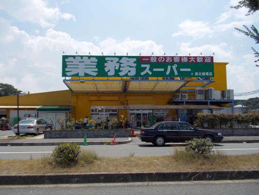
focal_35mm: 29
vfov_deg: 48.2
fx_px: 217
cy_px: 98
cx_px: 130
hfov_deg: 61.6
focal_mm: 4.1
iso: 80
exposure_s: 1/1250
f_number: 3.3
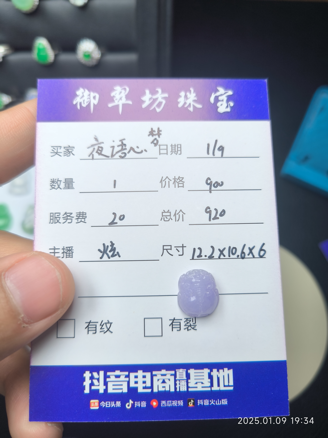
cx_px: 164
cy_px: 219
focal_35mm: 23
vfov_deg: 73.9
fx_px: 291
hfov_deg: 58.9
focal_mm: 5.35
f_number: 1.7
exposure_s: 1/712
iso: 80
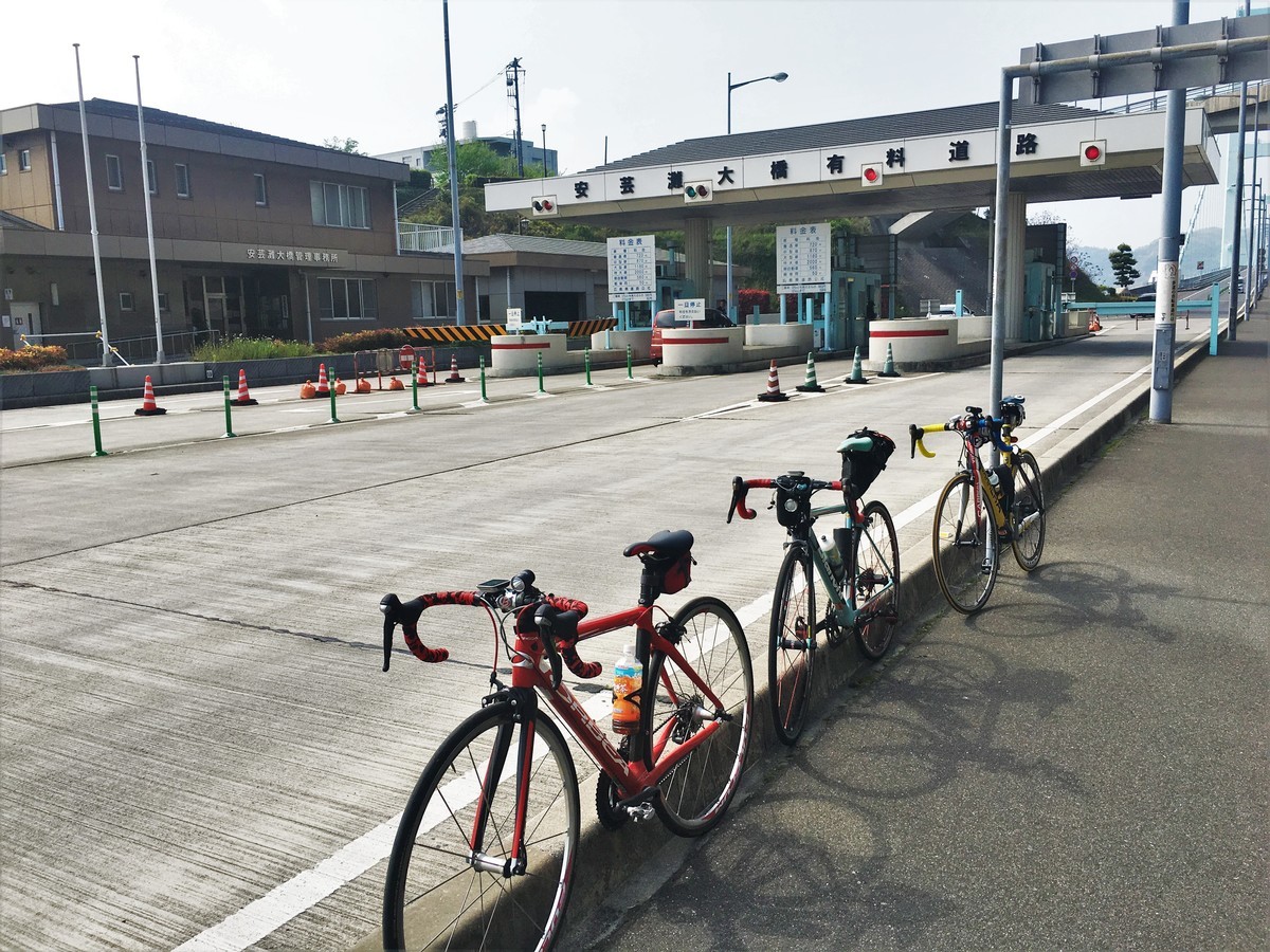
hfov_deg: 61.7
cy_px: 476
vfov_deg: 48.2
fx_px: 1064
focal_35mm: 29
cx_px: 635
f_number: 2.2
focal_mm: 4.15
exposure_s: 1/1972
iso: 25
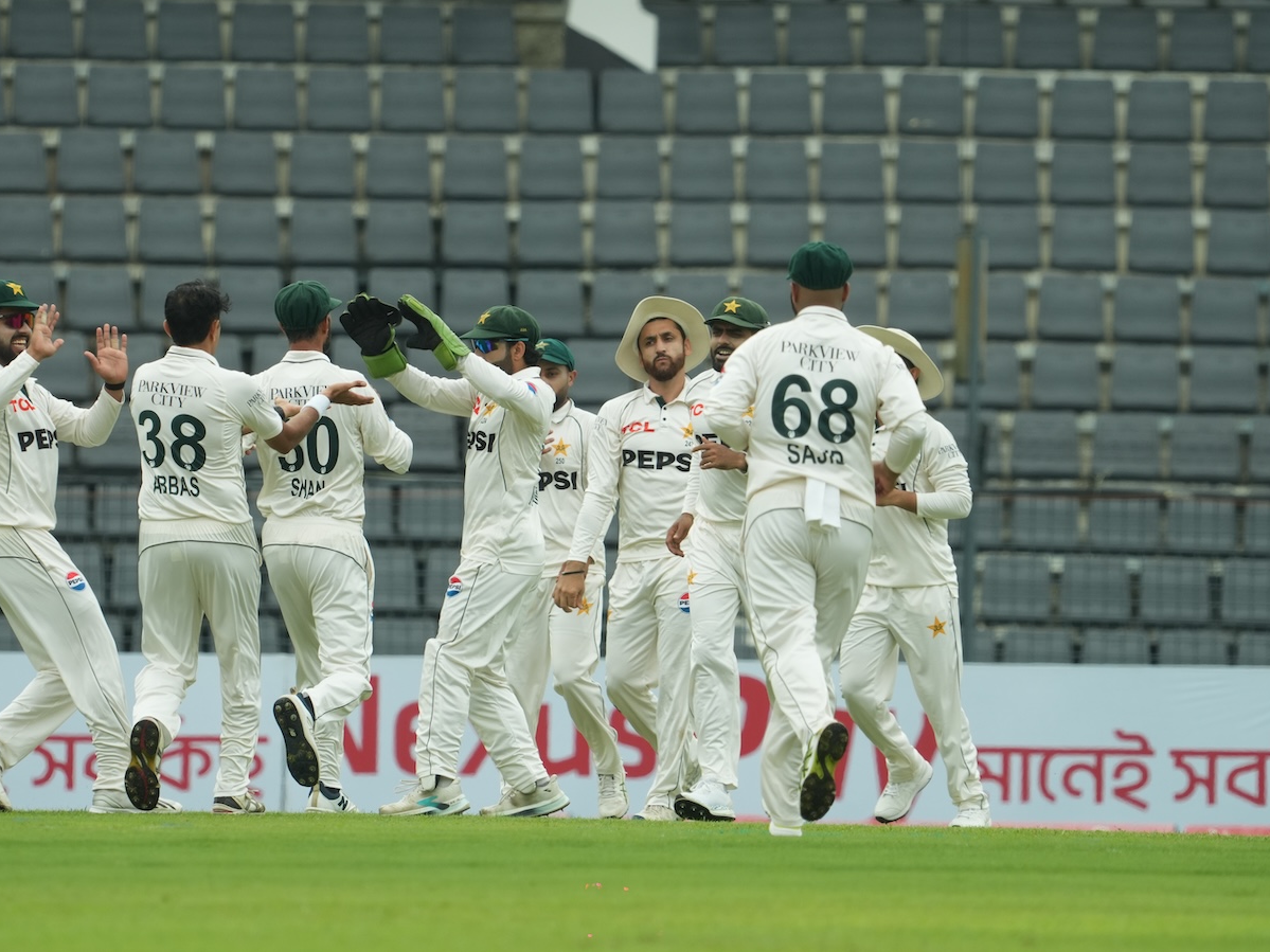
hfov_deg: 2.7
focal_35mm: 724
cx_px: 550
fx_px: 26560
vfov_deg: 2.1
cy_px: 460
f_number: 6.3
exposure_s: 1/1600
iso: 500
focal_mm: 430
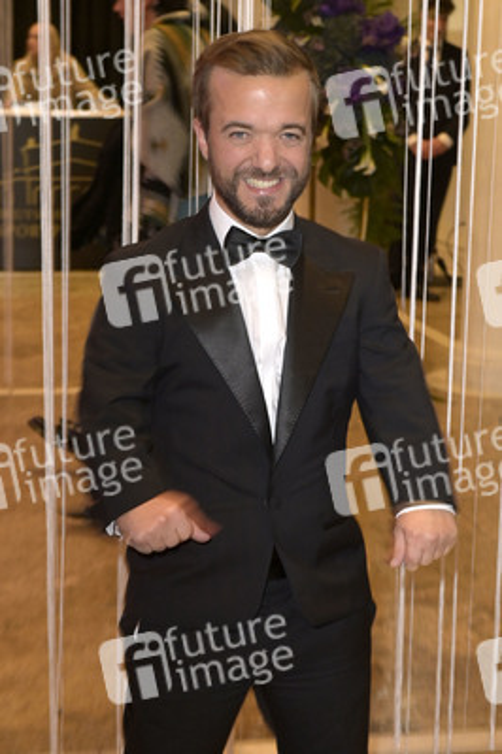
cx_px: 251
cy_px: 377
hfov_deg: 22.6
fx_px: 1257
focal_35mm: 60
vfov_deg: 33.4
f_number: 5.6
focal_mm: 60
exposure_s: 1/50
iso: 2500
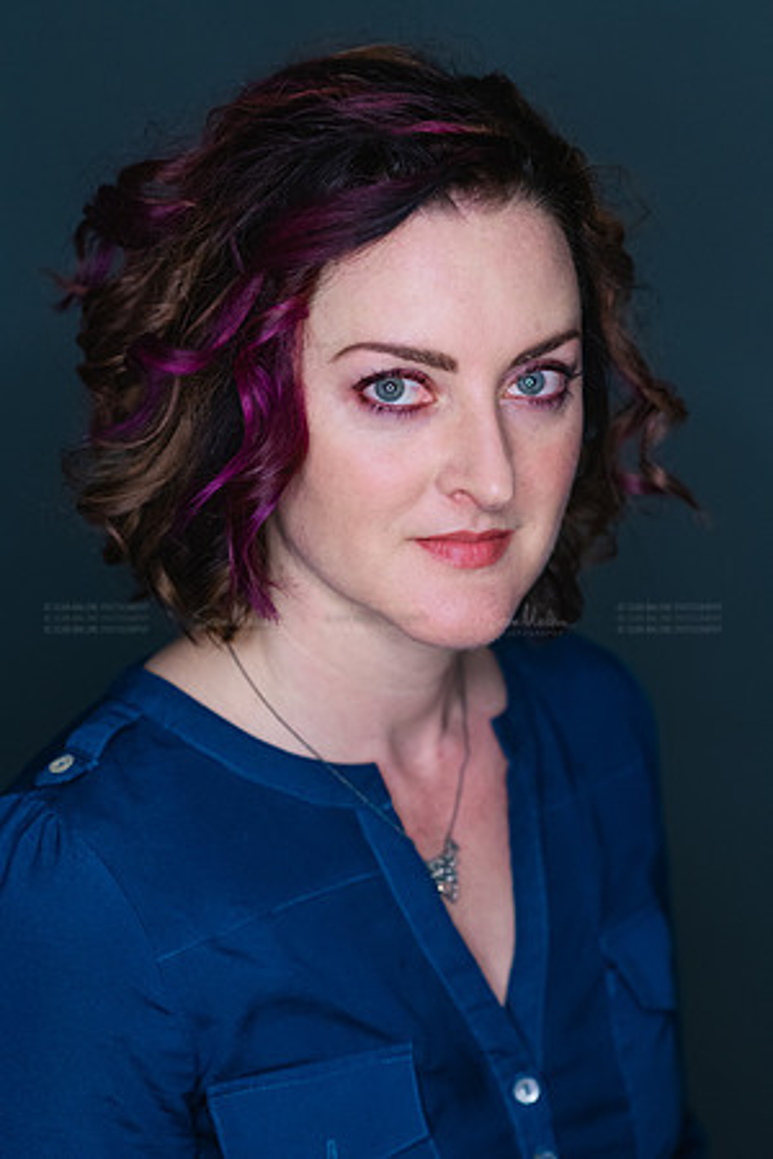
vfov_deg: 23.9
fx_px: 2737
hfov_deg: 16.1
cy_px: 580
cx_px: 386
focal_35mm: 85
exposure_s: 1/400
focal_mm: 85
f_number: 3.5
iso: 2000
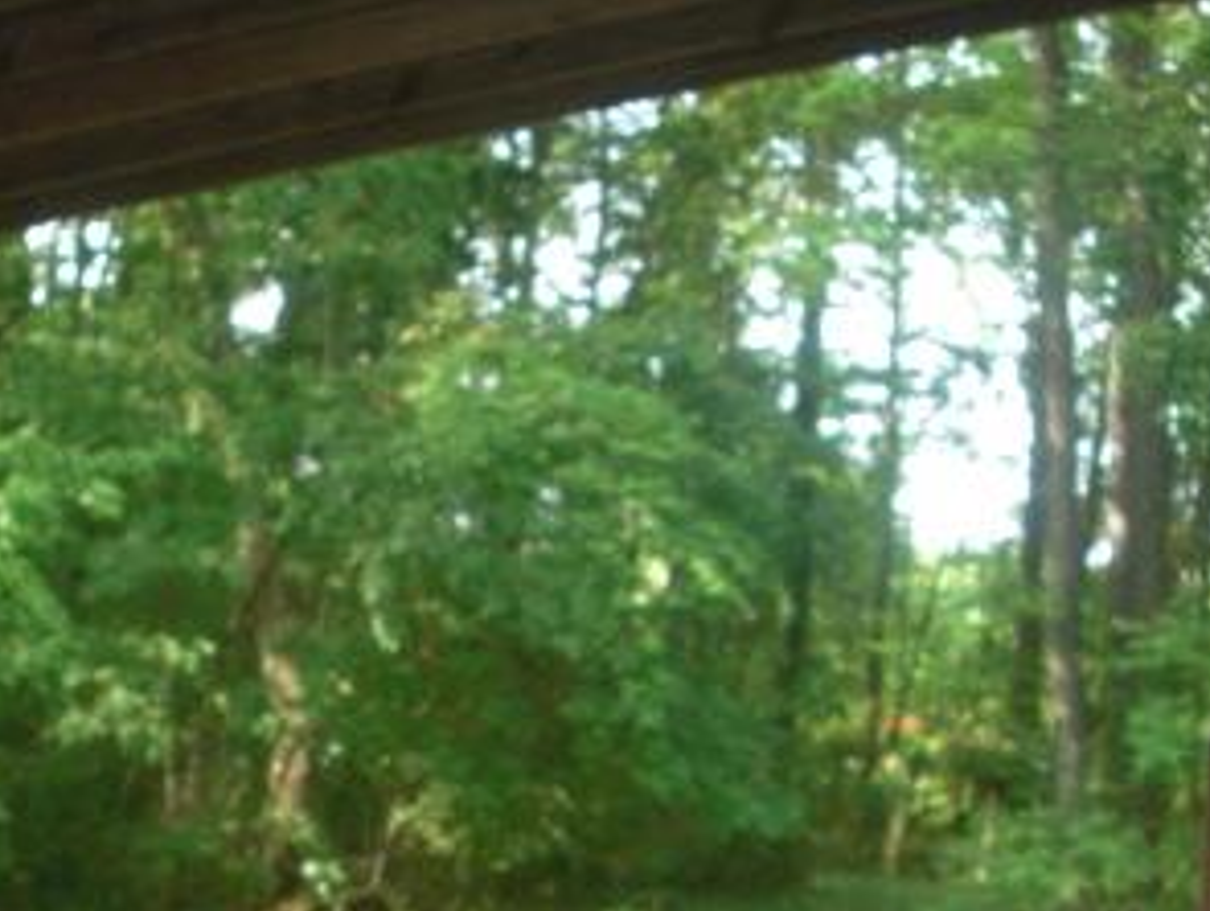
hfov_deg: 24.9
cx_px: 422
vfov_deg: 18.7
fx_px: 2730
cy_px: 784
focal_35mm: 78
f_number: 2.8
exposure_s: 1/125
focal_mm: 6.3
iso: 200
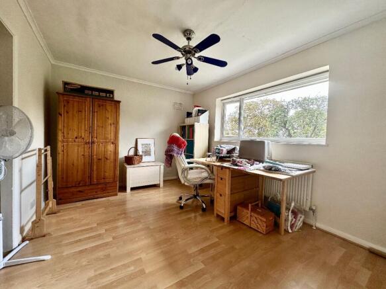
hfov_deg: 102.1
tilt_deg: -2.3
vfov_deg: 85.7
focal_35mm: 14
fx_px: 156
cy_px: 144
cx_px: 193
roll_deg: -2.1
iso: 50
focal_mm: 2.22
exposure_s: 1/99
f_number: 2.2
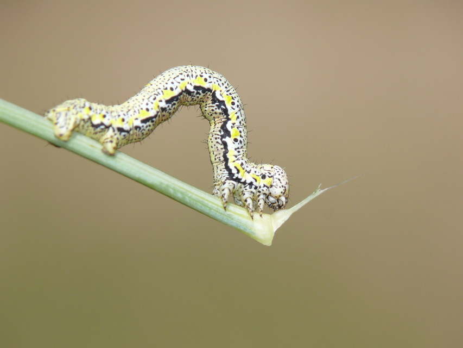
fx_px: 5003
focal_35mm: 374
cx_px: 232
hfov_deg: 5.3
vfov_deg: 4.0
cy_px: 174
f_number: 7.1
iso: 100
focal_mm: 79.1
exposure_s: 1/500
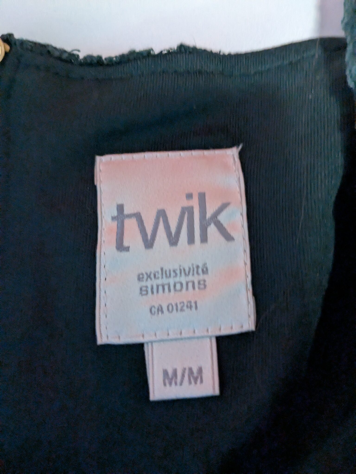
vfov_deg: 65.3
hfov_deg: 51.4
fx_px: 370
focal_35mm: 27
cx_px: 178
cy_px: 237
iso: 1150
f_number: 1.73
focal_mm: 4.38
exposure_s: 1/30
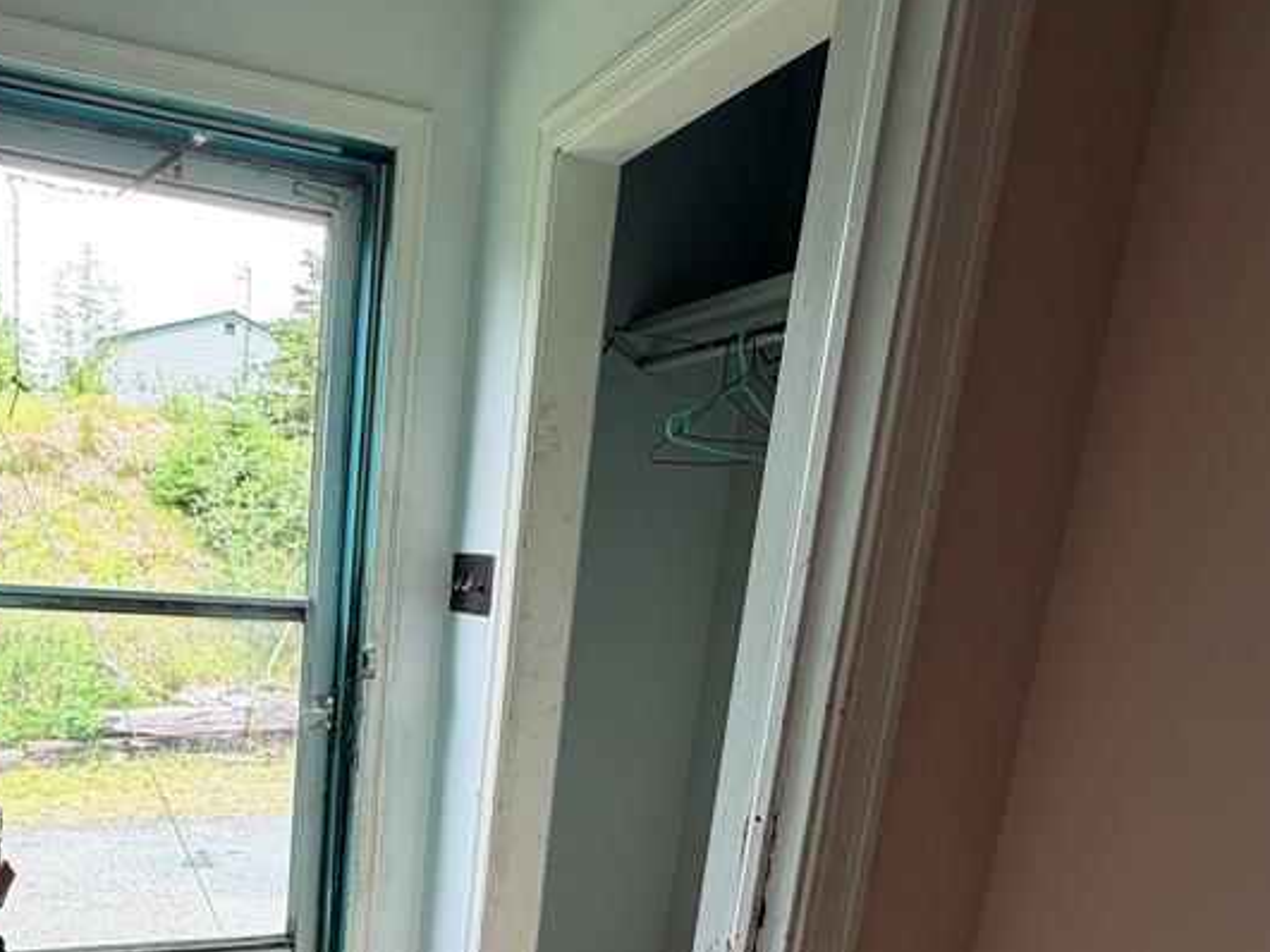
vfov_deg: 48.1
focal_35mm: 27
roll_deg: -2.9
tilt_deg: -12.1
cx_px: 347
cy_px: 777
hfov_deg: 62.3
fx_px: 990
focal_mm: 2.22
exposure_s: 1/121
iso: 64
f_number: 2.2
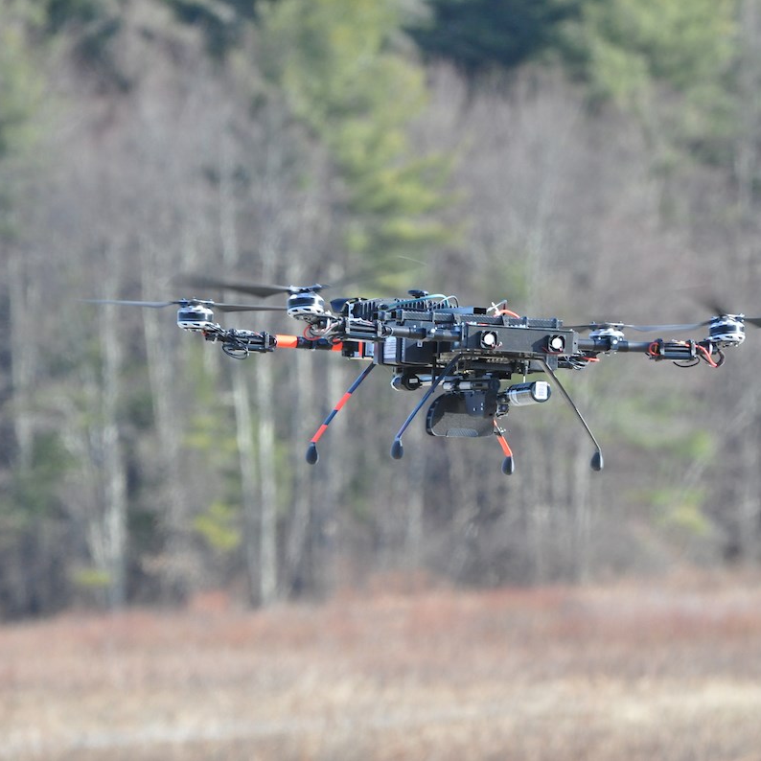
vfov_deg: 3.8
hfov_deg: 3.8
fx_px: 11491
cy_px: 381
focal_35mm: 462
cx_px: 458
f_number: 8
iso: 1000
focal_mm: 240
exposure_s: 1/1000
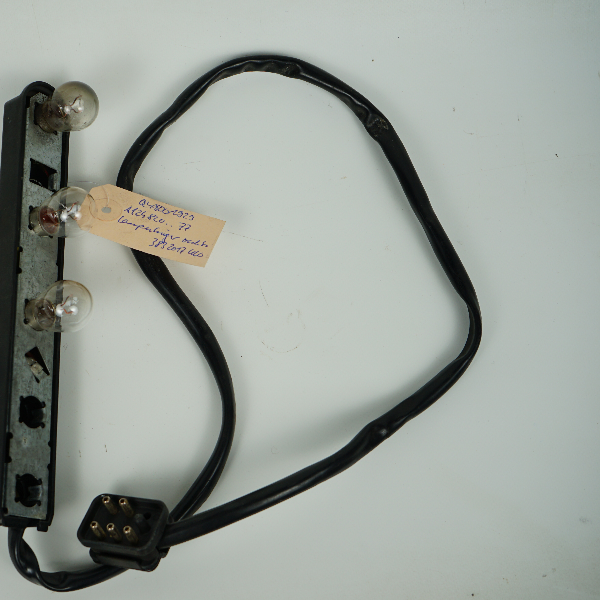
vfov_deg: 32.8
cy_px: 305
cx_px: 149
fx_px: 1020
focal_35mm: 52
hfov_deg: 32.2
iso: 200
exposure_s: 1/200
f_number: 7.1
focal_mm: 40
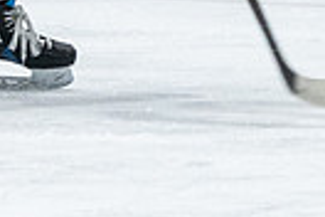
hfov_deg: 1.9
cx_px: 79
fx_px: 9704
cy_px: -305
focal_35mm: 1075
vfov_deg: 1.3
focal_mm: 110
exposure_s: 1/640
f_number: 2.8
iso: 1800
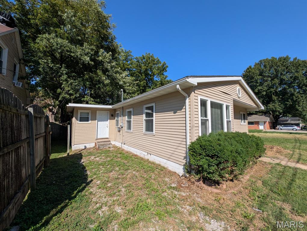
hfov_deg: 110.5
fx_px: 107
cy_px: 116
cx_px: 154
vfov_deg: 94.6
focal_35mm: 12
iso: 37
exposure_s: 1/1815
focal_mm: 2.23
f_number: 1.95
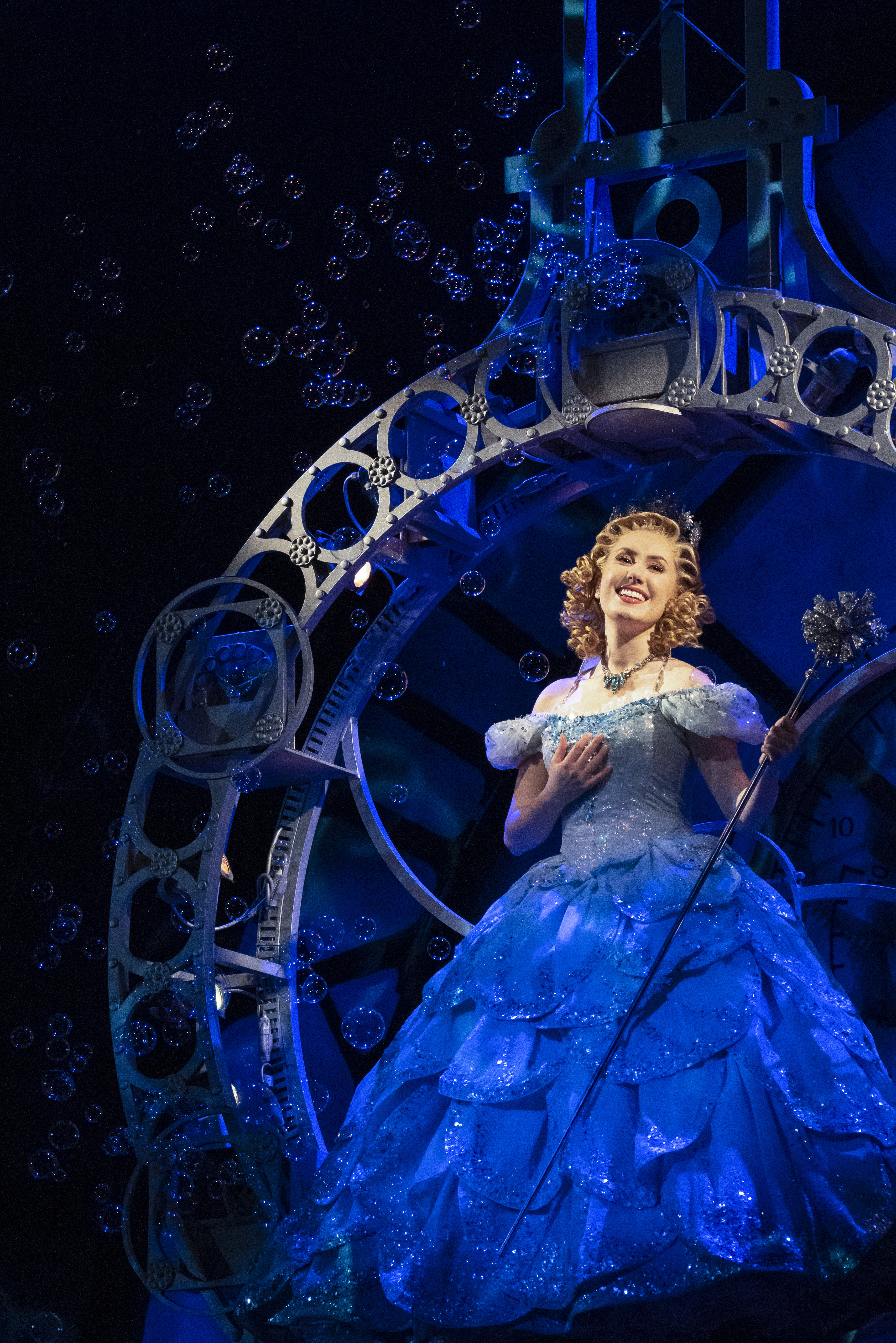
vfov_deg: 13.1
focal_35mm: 157
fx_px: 5861
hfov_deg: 8.7
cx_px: 676
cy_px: 867
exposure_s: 1/250
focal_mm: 93
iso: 5000
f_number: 5.6
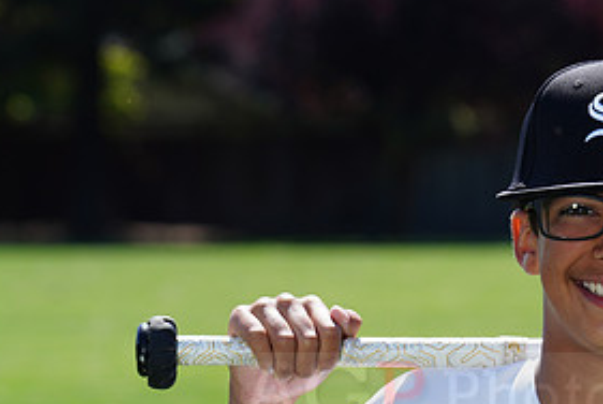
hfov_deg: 5.5
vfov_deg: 3.7
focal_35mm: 375
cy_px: 381
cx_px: 590
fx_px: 6288
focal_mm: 182
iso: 200
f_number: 9
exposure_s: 1/250
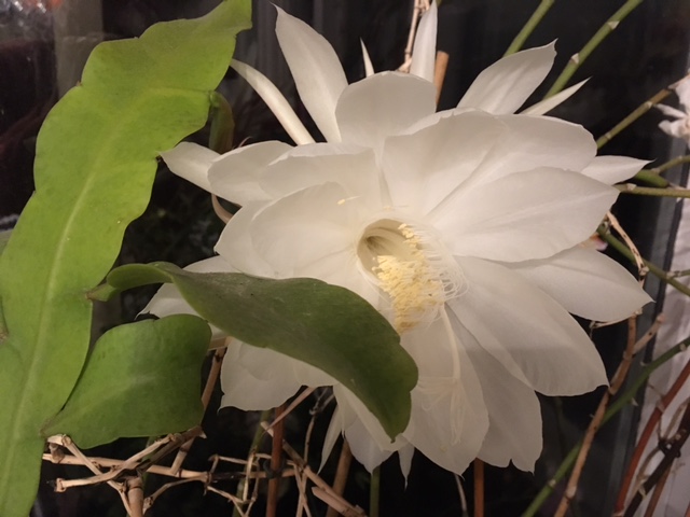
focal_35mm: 29
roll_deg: -2.3
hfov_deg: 61.7
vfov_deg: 48.2
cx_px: 345
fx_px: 578
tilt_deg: -17.8
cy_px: 258
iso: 400
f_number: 2.2
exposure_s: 1/17
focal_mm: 4.15
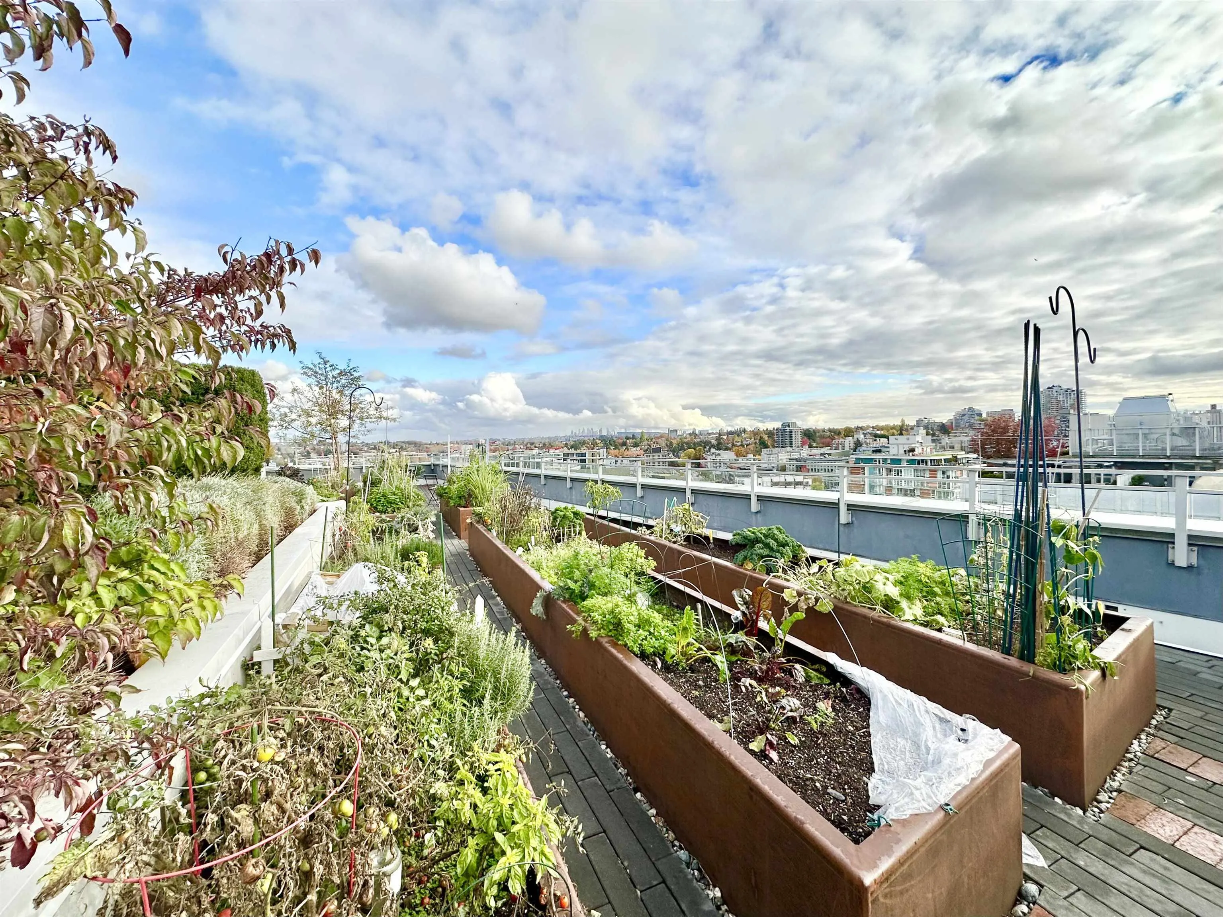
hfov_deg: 102.1
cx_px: 612
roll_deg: +1.6
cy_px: 458
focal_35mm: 14
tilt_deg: -1.9
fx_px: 495
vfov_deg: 85.7
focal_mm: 2.22
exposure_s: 1/1208
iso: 40
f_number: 2.2
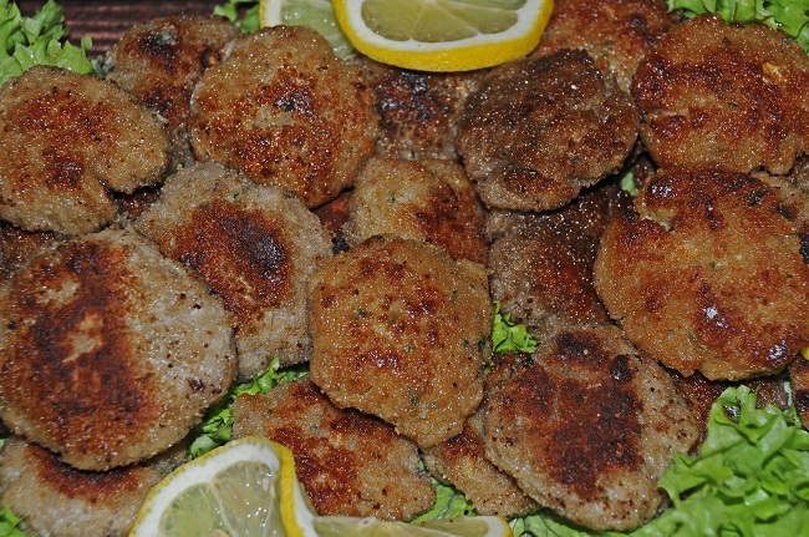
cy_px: 268
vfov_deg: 15.1
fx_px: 2019
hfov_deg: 22.7
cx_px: 404
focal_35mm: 90
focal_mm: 60
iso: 200
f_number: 5.6
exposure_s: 1/60
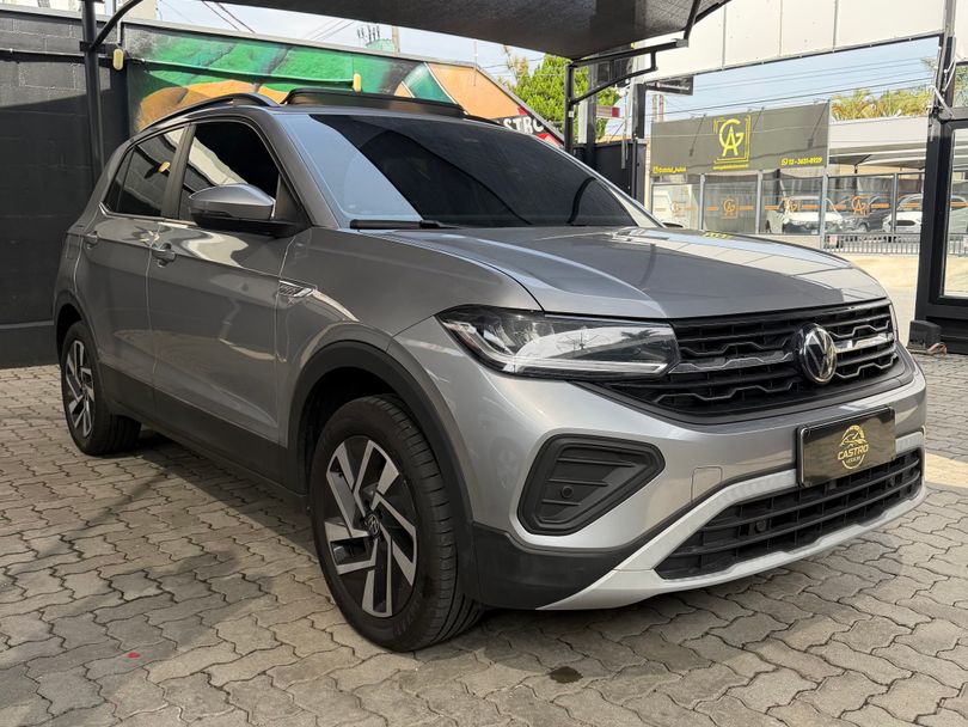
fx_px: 671
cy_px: 364
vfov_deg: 56.8
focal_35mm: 24
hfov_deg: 71.6
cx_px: 484
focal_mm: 6.76
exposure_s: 1/1060
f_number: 1.78
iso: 100
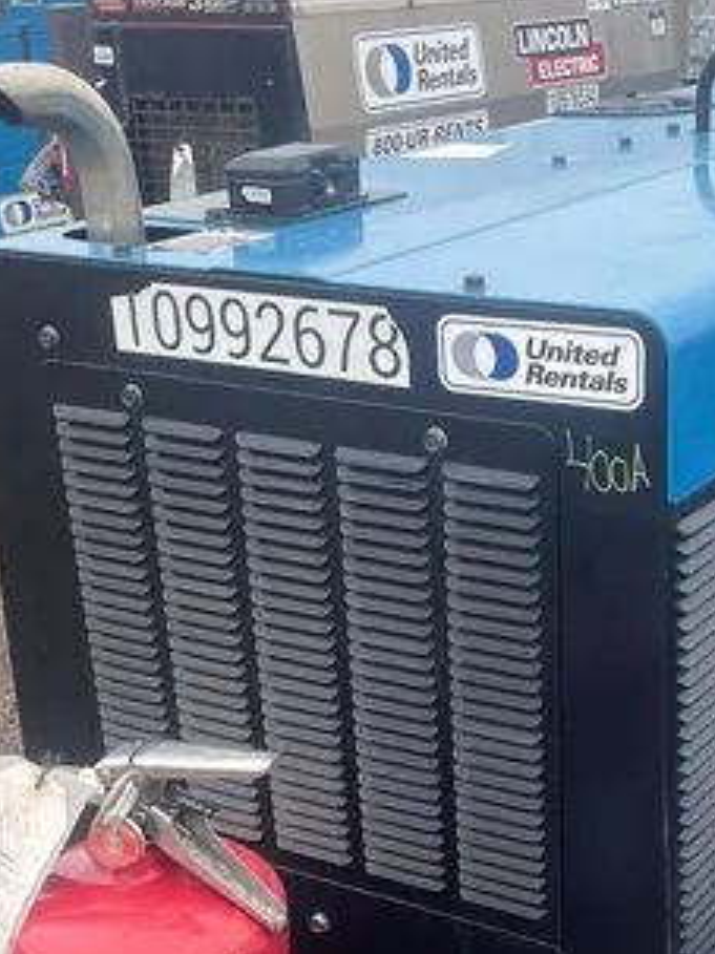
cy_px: 792
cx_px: 485
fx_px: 1736
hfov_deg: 23.2
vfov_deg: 29.9
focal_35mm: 63
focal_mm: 4.2
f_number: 1.6
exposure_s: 1/716
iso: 32
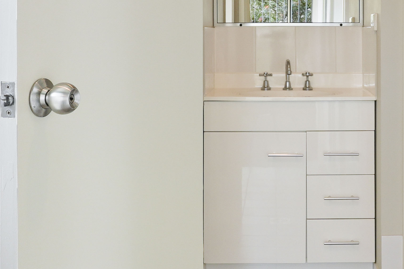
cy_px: 36
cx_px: 281
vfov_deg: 22.2
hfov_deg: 33.1
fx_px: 671
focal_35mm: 60
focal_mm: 11
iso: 100
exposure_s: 1/10
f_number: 7.1
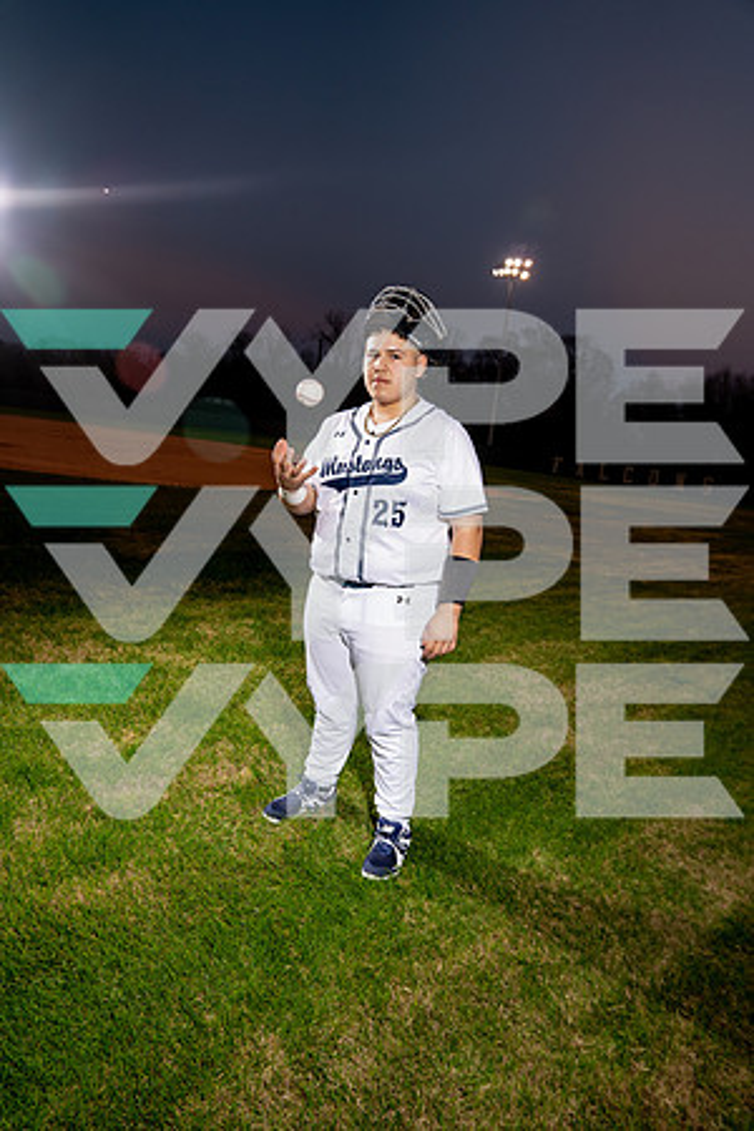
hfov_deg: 51.3
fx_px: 785
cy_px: 566
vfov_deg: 71.5
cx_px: 377
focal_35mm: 25
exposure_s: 1/250
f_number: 4
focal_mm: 25
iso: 400
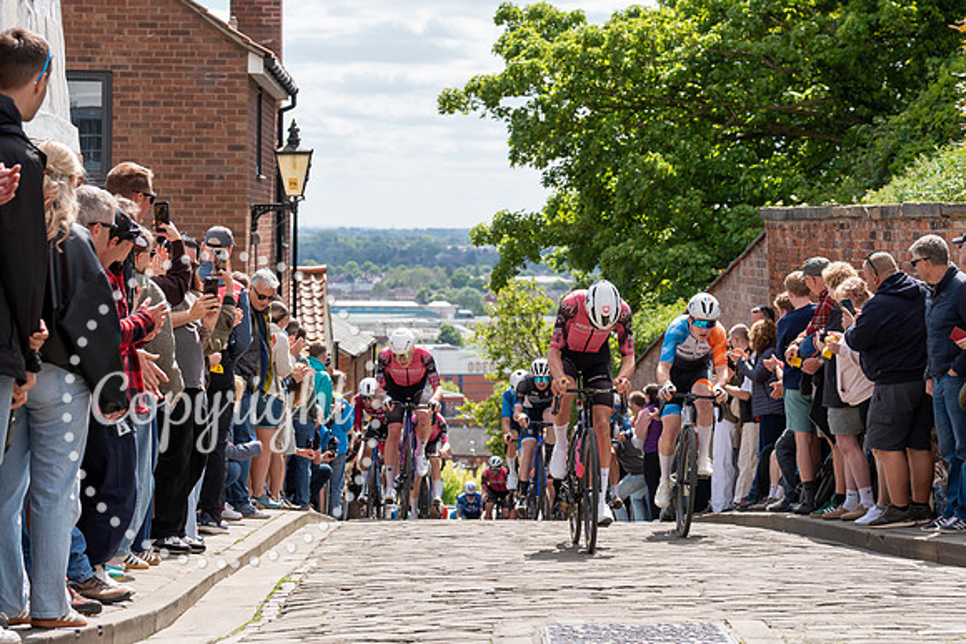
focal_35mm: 95
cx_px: 652
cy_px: 304
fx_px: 2550
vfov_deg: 14.4
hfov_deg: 21.4
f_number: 5
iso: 250
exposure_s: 1/1000
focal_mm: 70
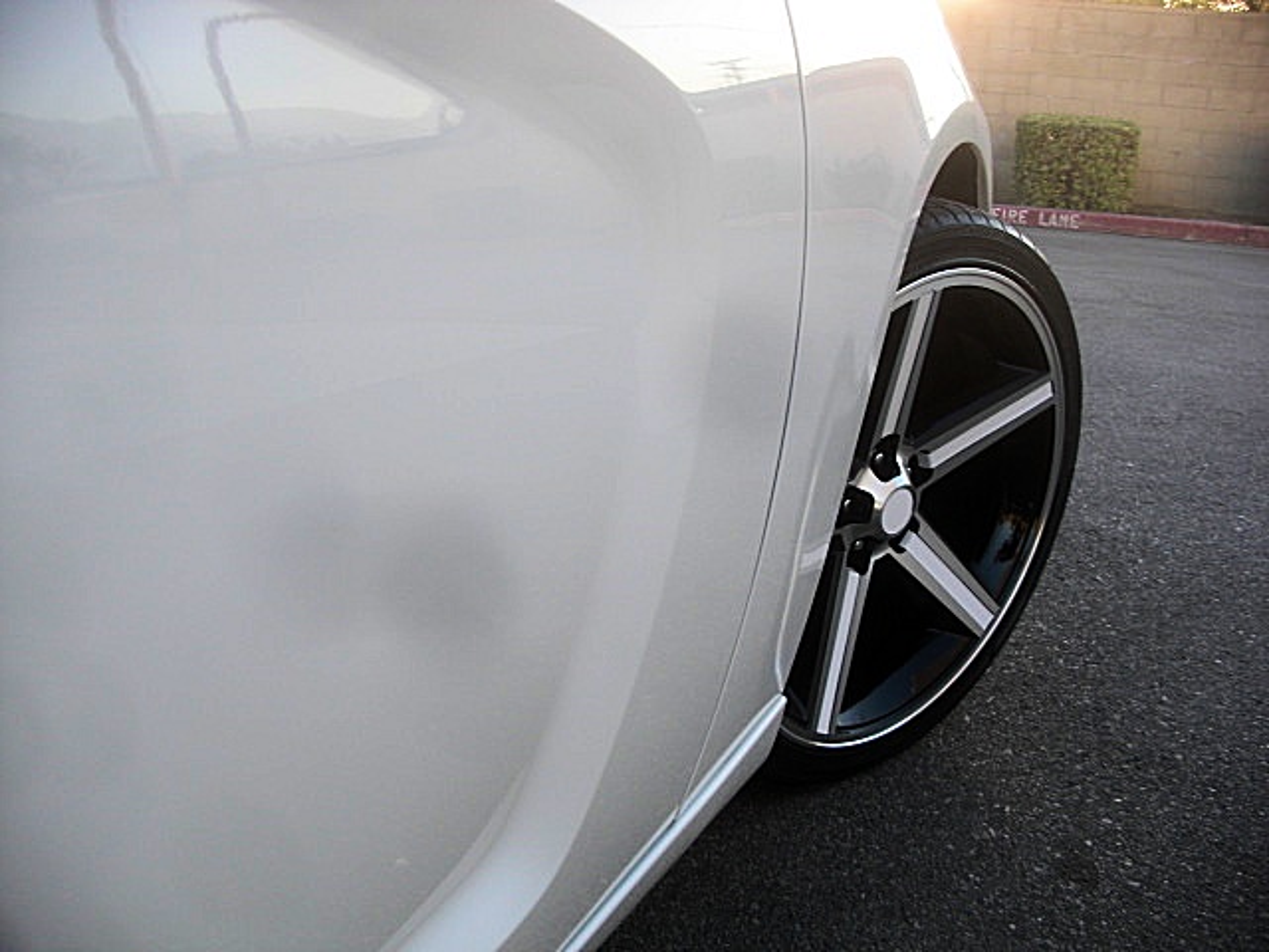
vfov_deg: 39.7
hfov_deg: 51.4
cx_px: 634
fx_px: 1320
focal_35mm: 36
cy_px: 476
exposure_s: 1/100
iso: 50
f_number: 2.8
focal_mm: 6.3
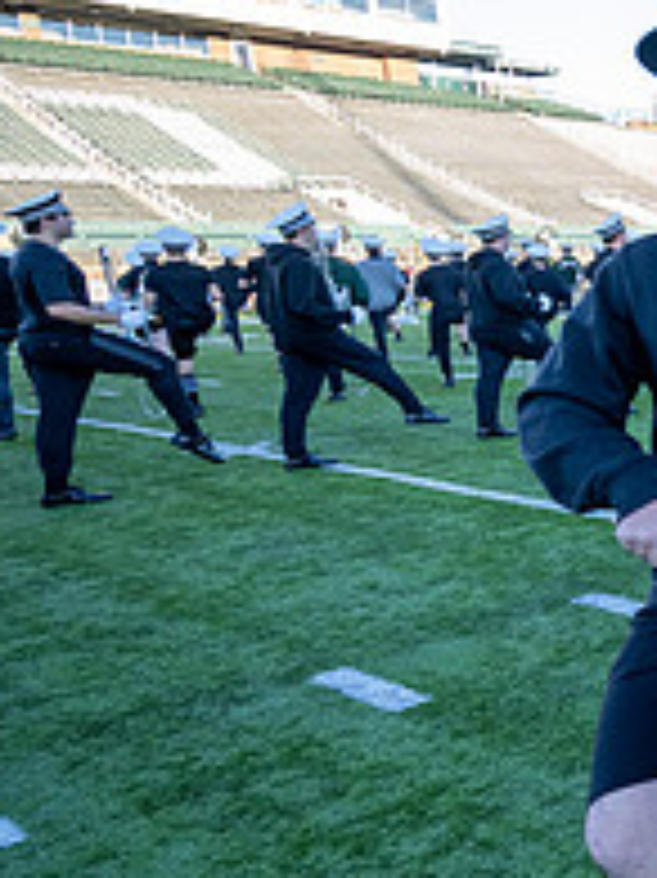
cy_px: 398
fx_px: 1013
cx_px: 1202
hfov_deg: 21.6
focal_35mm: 40
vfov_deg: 46.8
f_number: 4
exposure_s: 1/500
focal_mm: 14
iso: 500
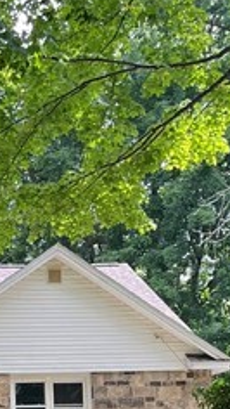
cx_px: -135
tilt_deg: -1.1
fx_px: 1332
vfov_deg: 16.0
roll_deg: +2.4
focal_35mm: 123
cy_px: 614
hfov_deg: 9.5
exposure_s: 1/409
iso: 50
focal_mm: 5.1
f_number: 1.6
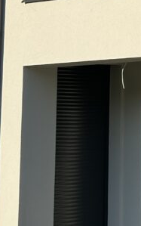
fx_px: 1069
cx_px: 246
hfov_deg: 7.3
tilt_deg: +11.6
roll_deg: +0.2
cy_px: -94
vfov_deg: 11.6
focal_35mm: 174
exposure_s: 1/5556
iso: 64
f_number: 1.78
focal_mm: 6.86
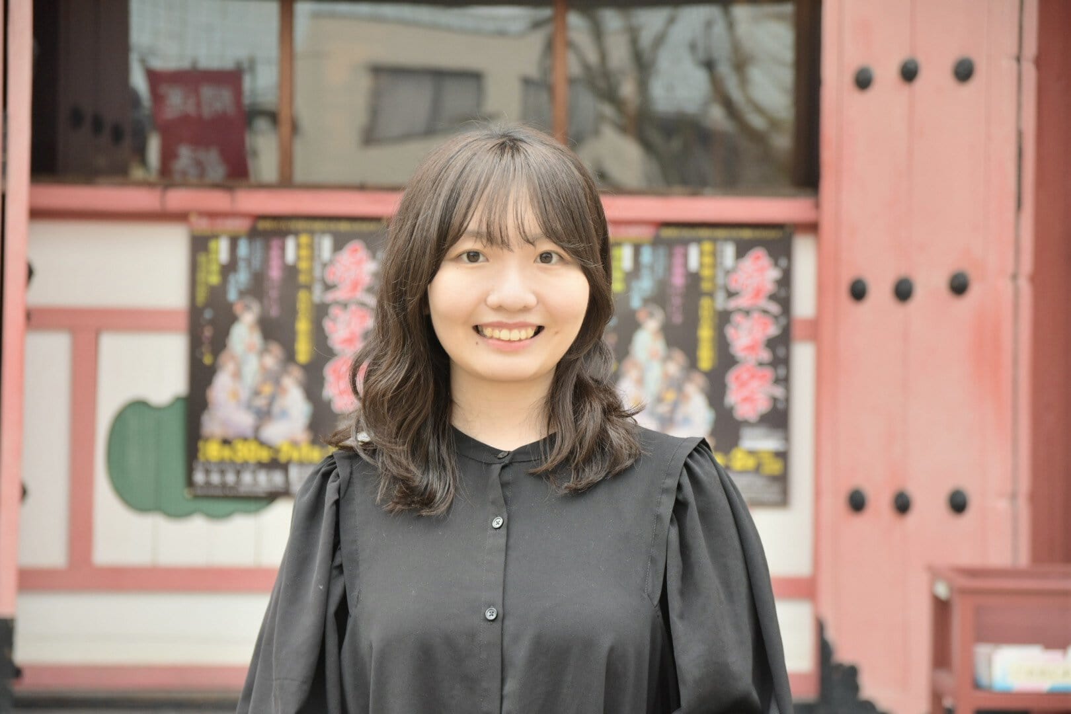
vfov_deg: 14.7
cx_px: 536
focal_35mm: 93
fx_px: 2767
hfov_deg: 21.9
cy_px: 357
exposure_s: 1/125
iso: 250
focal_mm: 62
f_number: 4
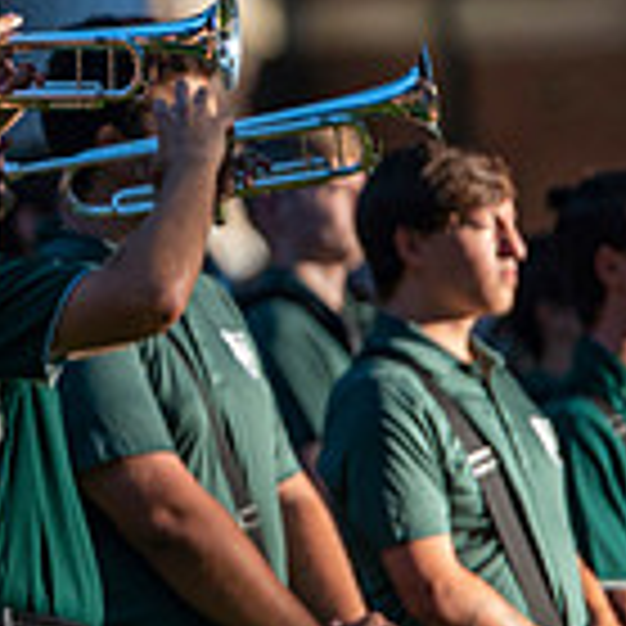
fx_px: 14465
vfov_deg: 2.5
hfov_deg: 2.5
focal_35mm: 707
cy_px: -14
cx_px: -585
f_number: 2.8
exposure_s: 1/2500
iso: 800
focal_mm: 200
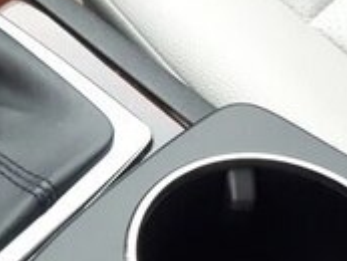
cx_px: -130
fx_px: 1033
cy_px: -107
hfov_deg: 17.6
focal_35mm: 103
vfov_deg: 13.7
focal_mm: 3.6
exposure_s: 1/33
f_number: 1.9
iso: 200
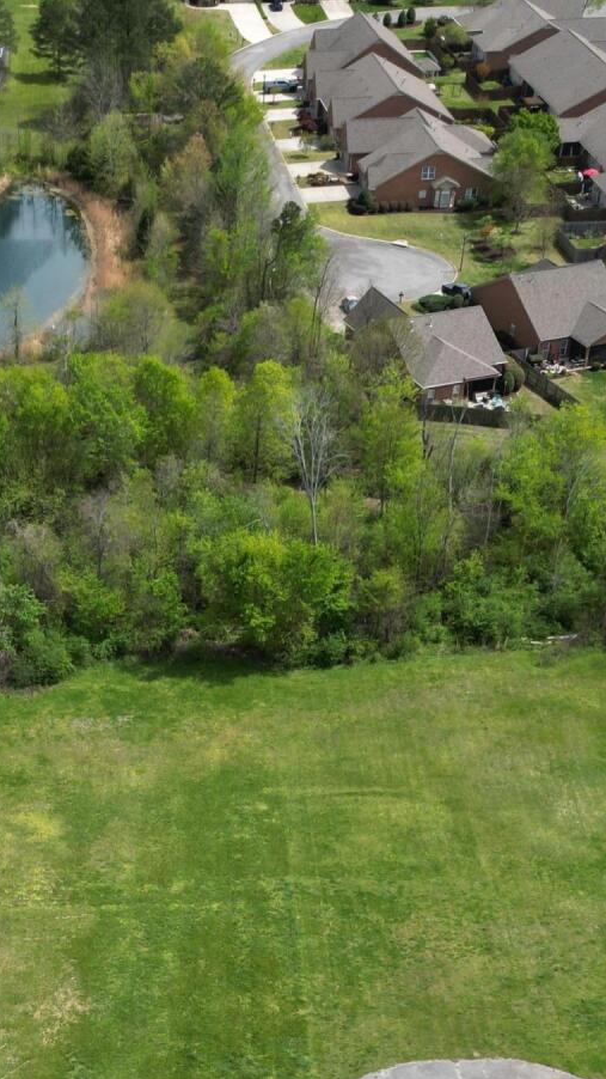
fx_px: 1658
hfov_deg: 20.4
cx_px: 88
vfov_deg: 33.4
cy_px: 1043
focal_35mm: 58
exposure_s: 1/2000
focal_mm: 6.72
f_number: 1.7
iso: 110
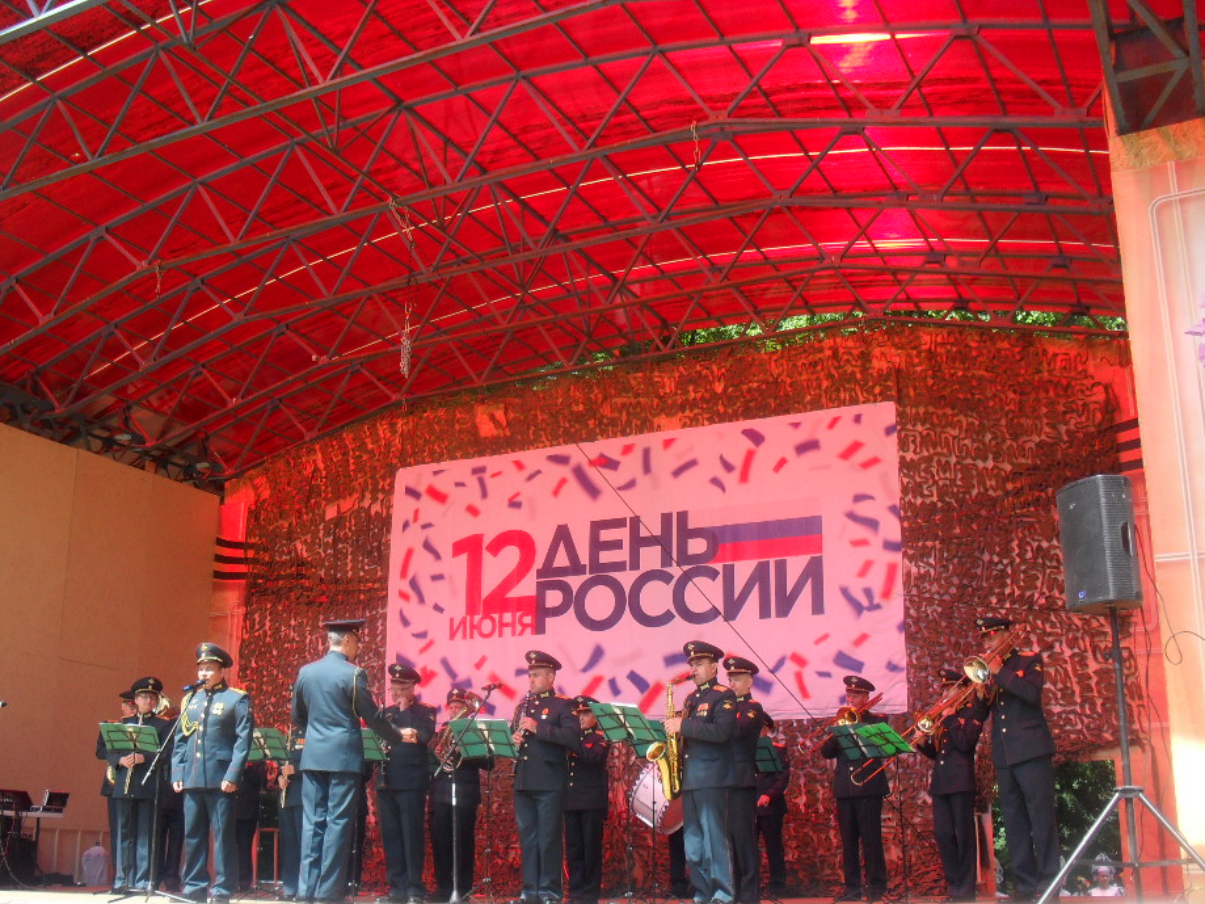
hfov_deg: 47.8
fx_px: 1357
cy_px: 503
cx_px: 561
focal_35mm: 39
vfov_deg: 36.8
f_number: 3.2
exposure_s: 1/350
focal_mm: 6.3
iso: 100
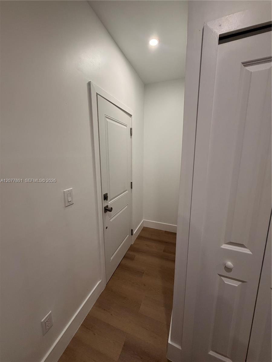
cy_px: 181
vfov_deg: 102.1
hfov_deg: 85.7
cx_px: 136
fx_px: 147
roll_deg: -1.1
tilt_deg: -8.7
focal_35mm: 14
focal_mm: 2.22
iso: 320
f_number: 2.2
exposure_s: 1/120
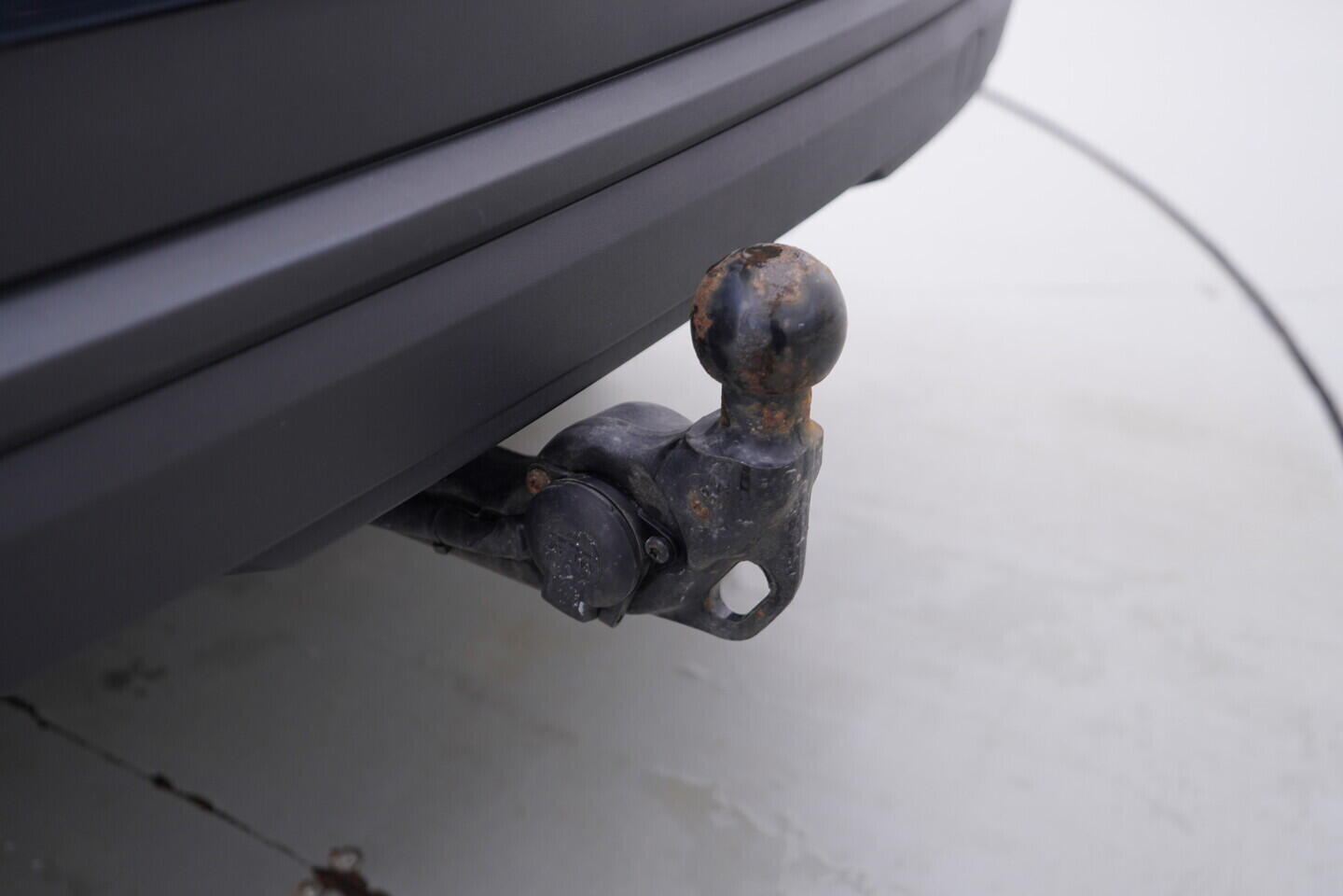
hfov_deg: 53.1
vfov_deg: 36.9
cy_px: 448
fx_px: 1343
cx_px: 672
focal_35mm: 36
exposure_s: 1/40
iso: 125
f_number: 2.8
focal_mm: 24
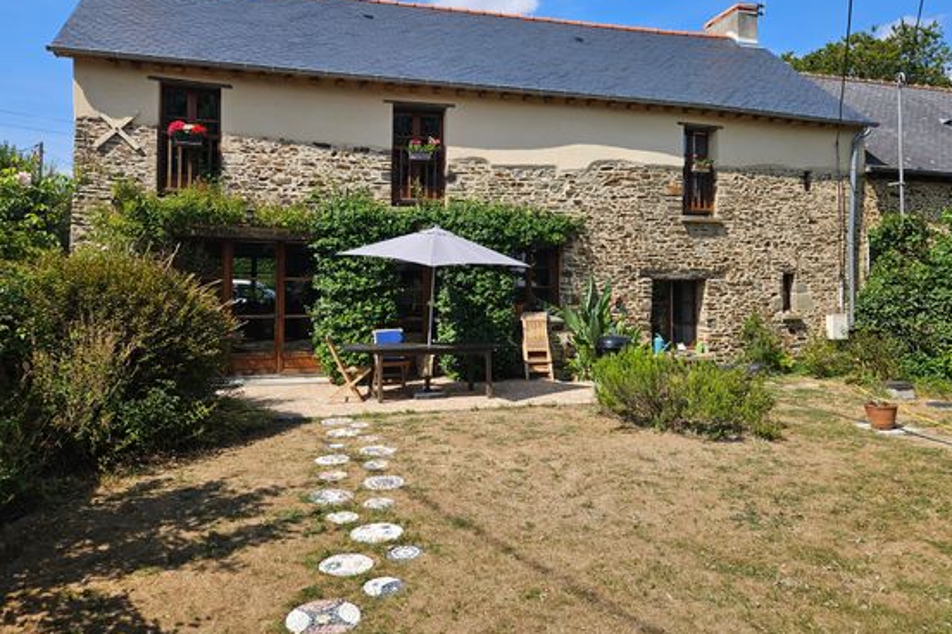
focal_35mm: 26
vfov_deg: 49.3
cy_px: 257
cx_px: 488
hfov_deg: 69.4
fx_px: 688
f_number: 1.8
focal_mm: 5.4
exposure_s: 1/1517
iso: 25
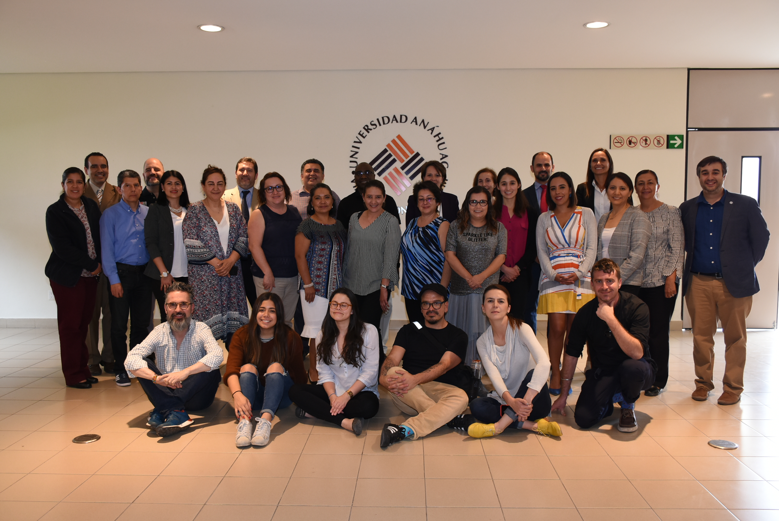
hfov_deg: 57.2
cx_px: 390
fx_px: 715
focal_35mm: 33
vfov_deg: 40.0
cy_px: 260
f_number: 4.5
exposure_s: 1/50
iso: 640
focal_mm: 22
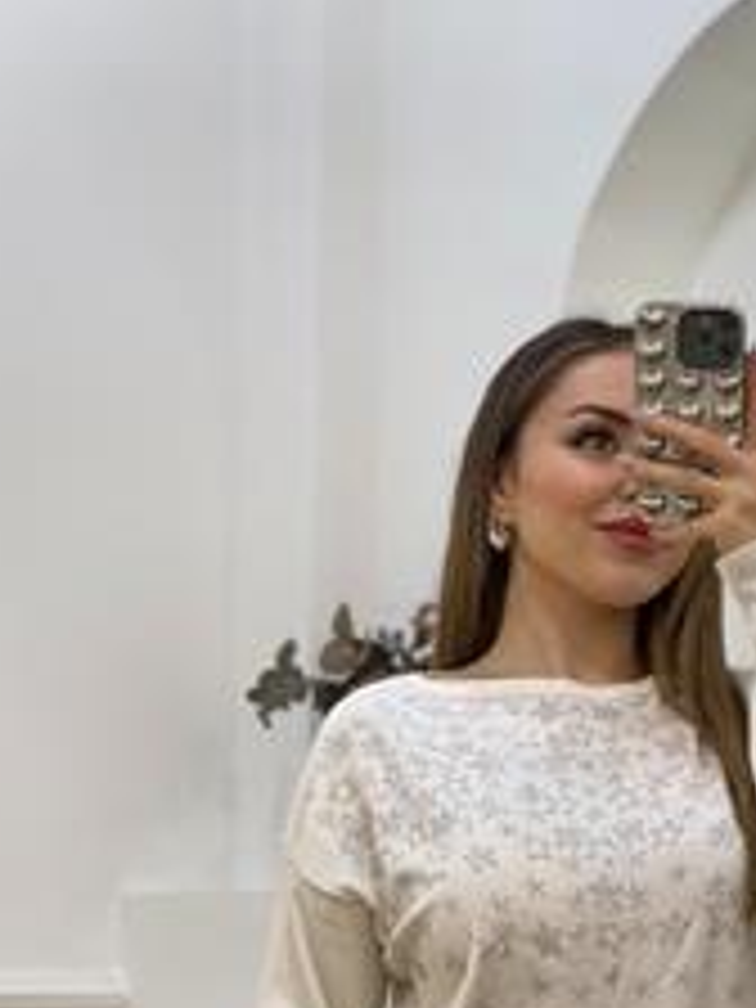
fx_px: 2795
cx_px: 554
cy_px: 848
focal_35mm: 96
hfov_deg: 15.3
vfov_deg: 20.2
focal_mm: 6
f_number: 2
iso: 64
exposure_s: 1/100
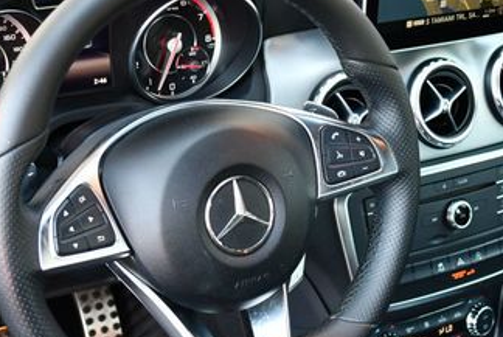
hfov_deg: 25.6
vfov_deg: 17.3
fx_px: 1105
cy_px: 183
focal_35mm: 79
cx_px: 281
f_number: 3.8
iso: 800
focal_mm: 20
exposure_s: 1/125
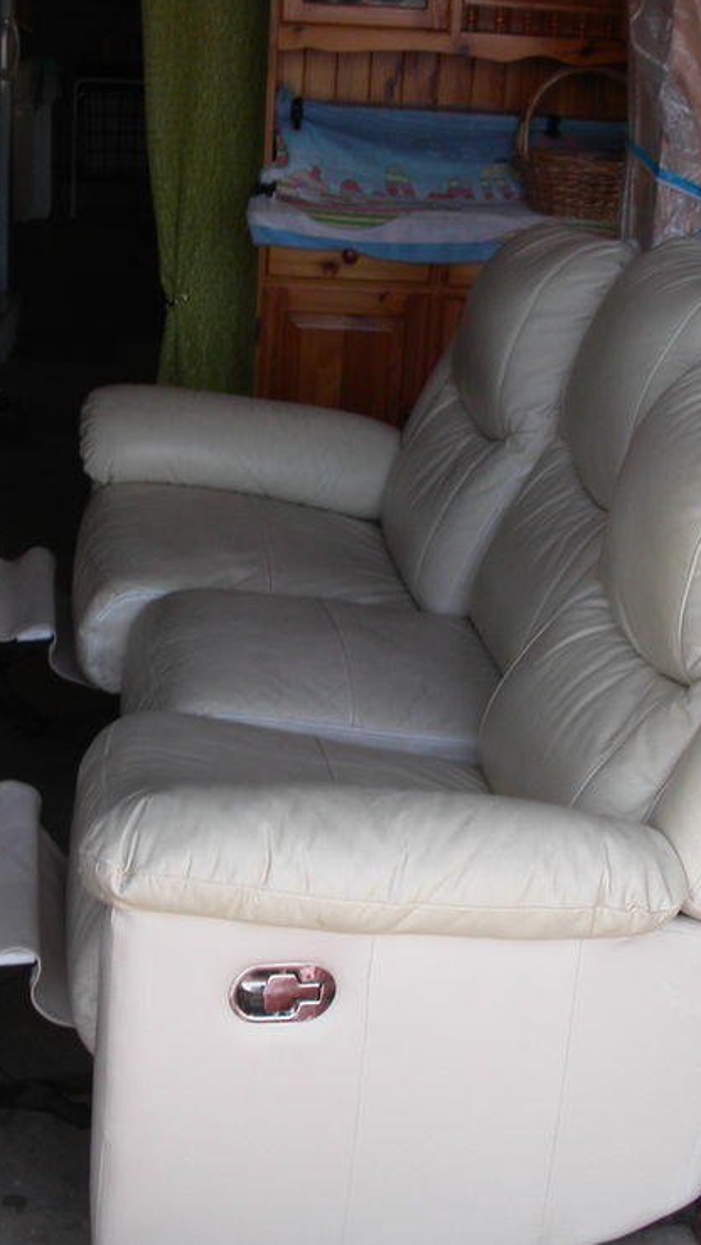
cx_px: 322
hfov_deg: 21.5
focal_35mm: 56
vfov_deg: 37.2
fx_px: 1849
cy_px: 617
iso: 100
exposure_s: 1/30
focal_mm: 7.8
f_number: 8
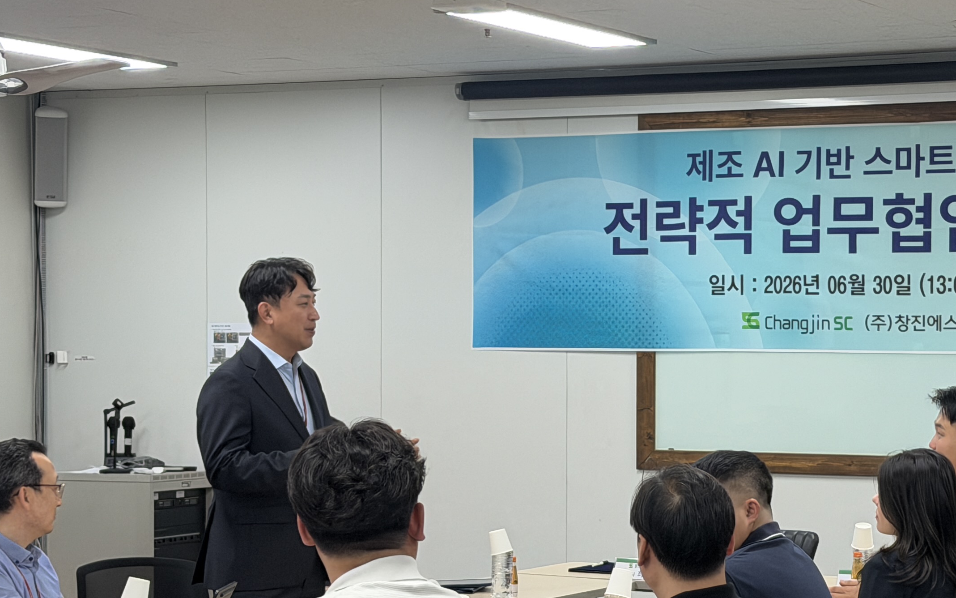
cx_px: 638
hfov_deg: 21.6
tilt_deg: -1.1
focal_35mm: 96
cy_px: 386
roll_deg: +0.5
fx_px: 2501
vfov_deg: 13.6
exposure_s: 1/60
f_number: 1.78
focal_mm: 6.76
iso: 64
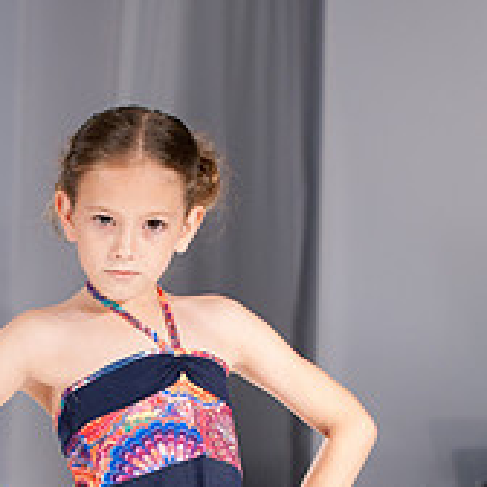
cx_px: 145
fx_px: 2531
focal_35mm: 159
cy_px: 649
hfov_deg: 11.0
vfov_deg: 10.7
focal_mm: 70
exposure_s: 1/125
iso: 200
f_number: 5
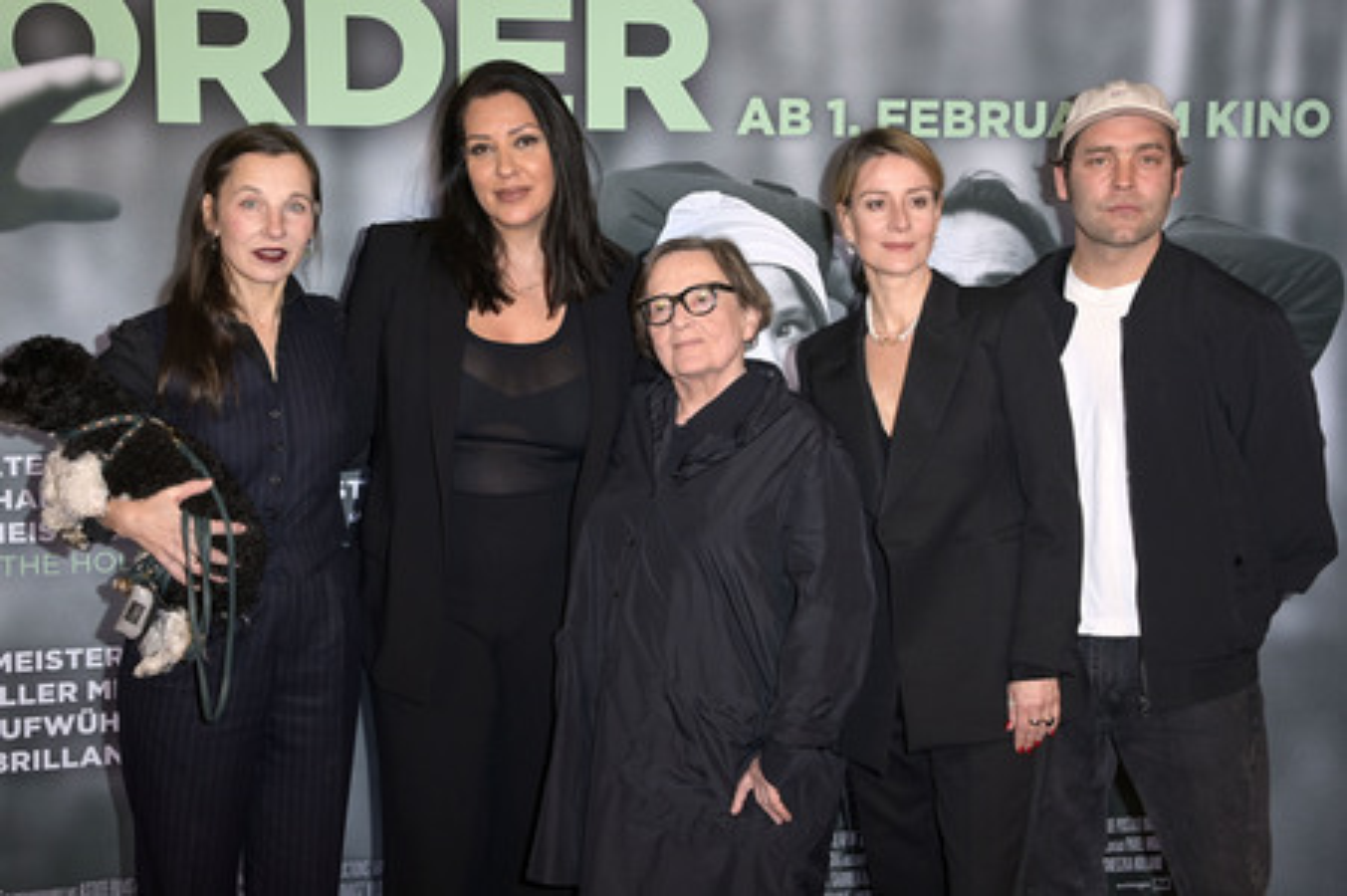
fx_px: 1795
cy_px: 448
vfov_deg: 28.0
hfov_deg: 41.1
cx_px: 674
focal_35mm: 48
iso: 500
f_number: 5.6
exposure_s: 1/250
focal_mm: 48
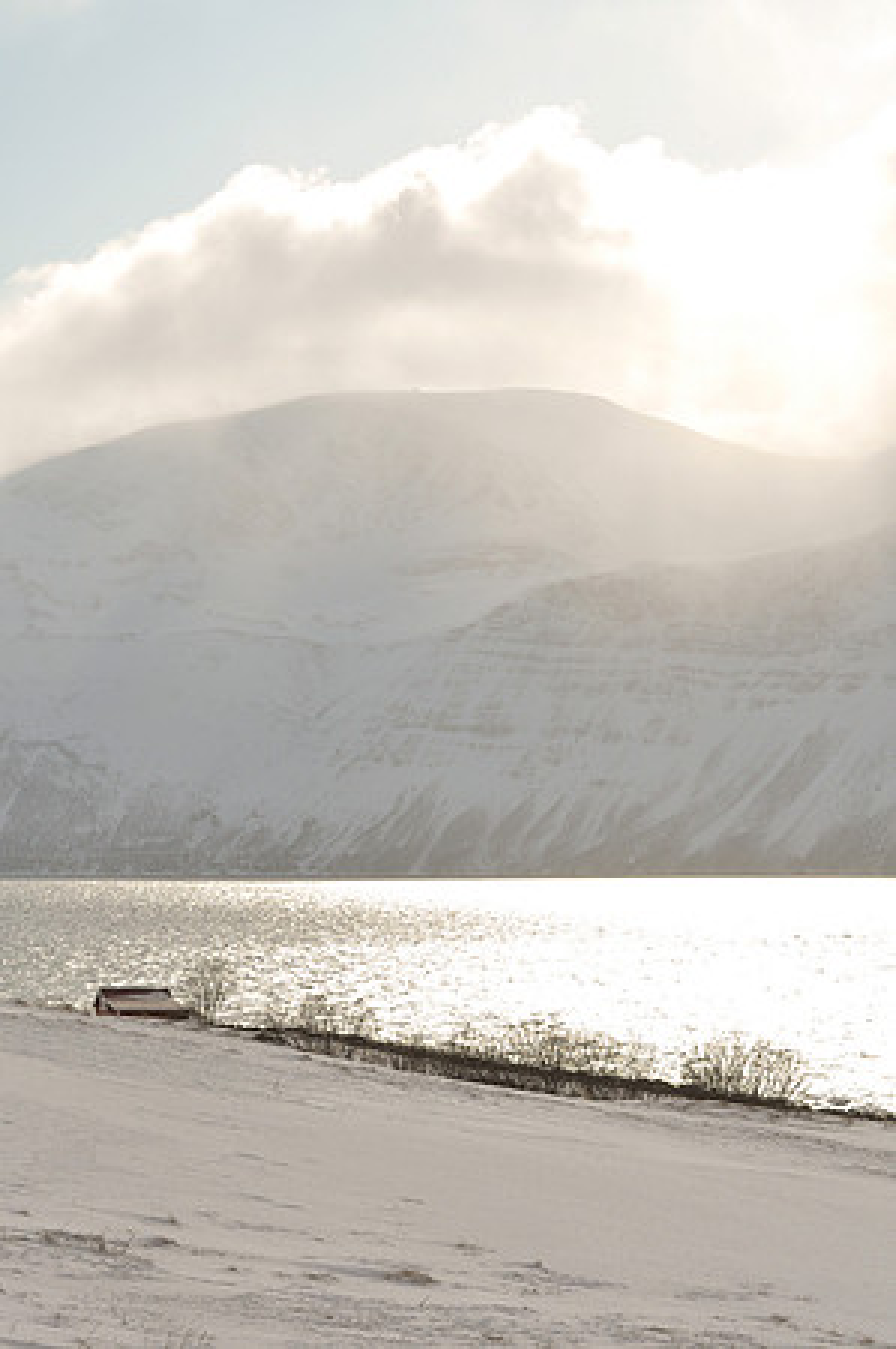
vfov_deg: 19.5
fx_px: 3929
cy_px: 674
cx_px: 448
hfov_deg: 13.0
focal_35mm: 105
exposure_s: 1/1000
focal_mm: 70
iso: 320
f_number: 11
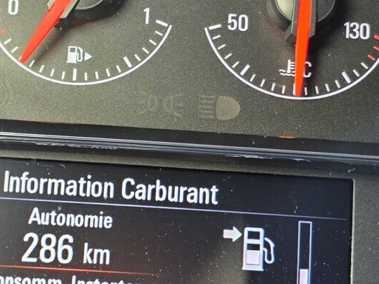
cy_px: 98
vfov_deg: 13.2
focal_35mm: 112
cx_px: 182
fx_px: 1226
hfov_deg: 17.6
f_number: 1.4
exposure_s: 1/180
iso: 40
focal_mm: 6.5
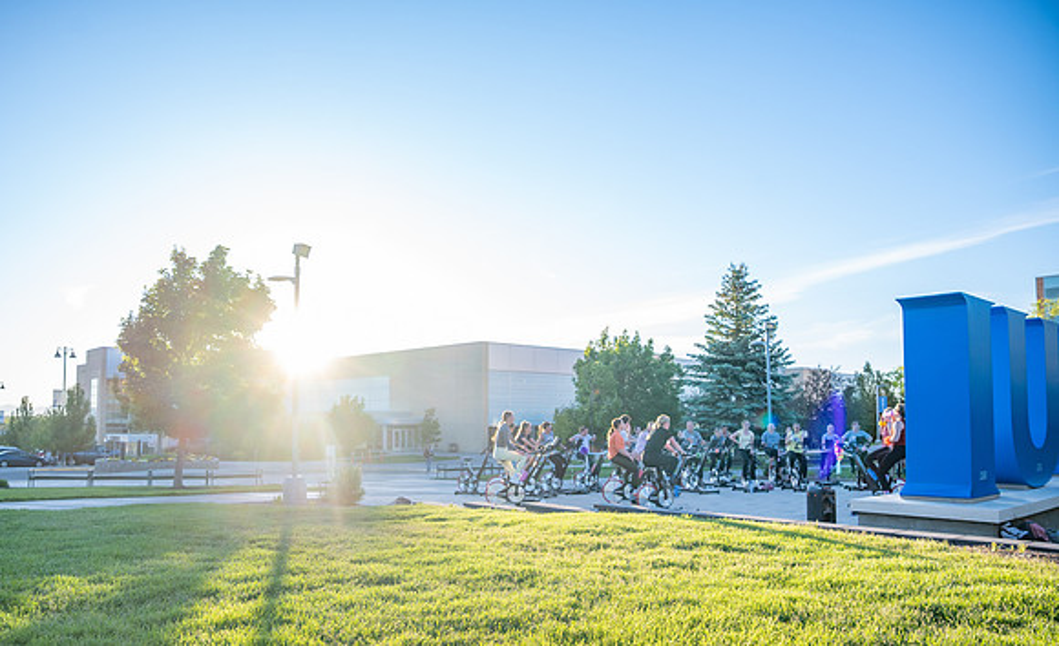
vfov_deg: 46.0
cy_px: 371
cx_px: 491
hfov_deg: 69.7
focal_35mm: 26
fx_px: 759
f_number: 4
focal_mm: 24
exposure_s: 1/500
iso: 250
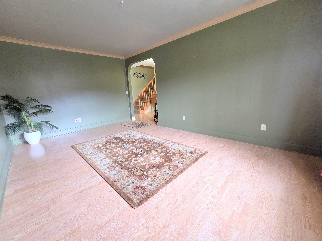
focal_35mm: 13
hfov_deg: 106.2
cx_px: 161
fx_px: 121
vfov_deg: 89.9
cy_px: 120
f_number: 2.2
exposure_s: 1/60
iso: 320
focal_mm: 2.2
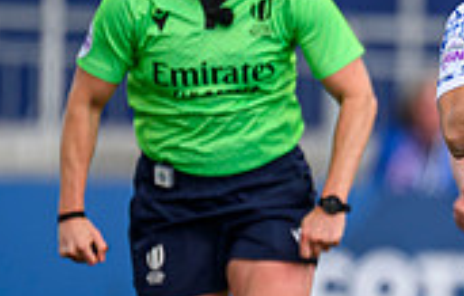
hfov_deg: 0.8
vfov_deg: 0.5
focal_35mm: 2520
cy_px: 254
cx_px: 934
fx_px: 32046
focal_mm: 560
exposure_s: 1/1600
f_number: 4
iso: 500
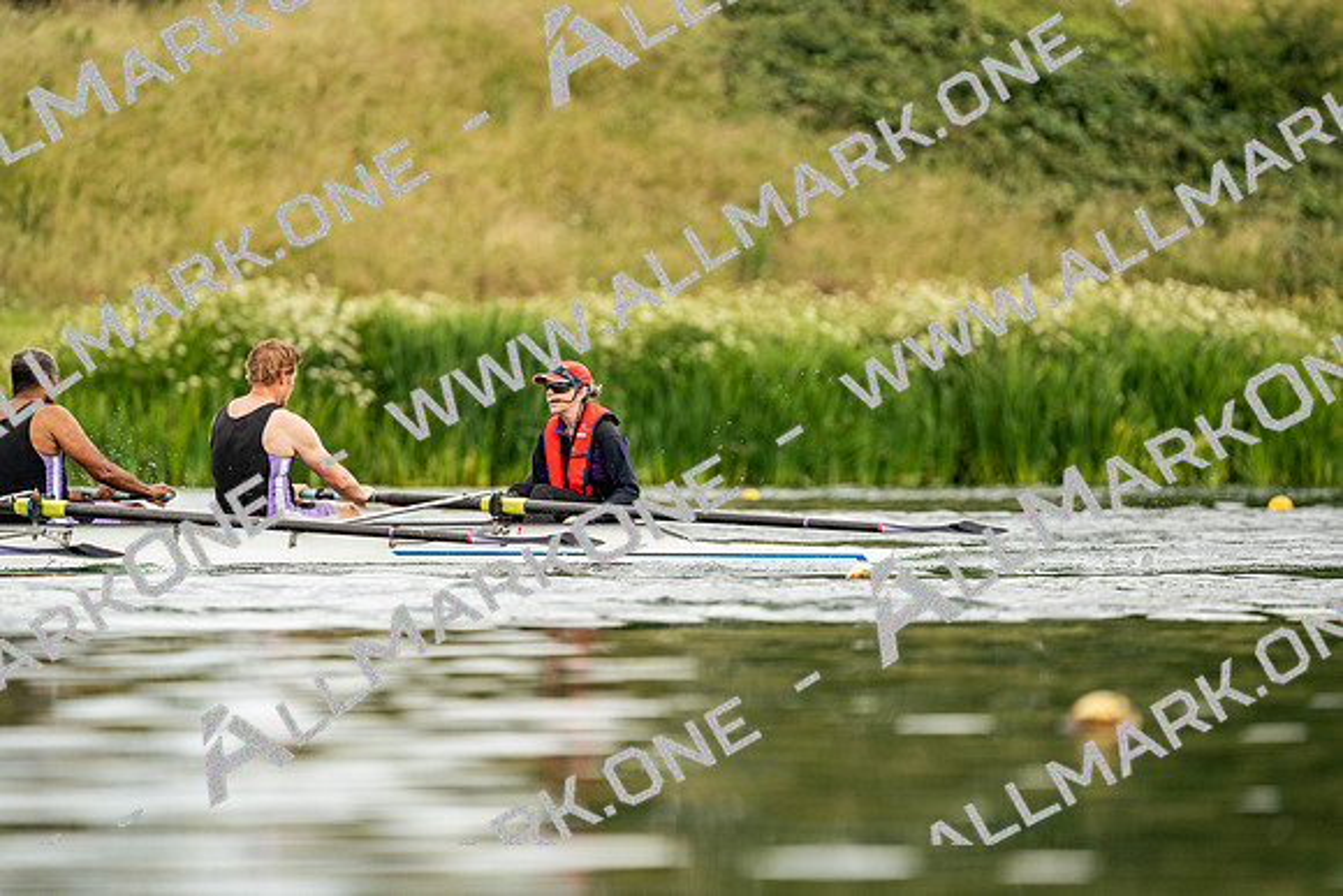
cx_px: 672
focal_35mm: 600
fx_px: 22388
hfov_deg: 3.4
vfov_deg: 2.3
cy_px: 448
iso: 500
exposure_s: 1/2000
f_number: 6.3
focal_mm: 600
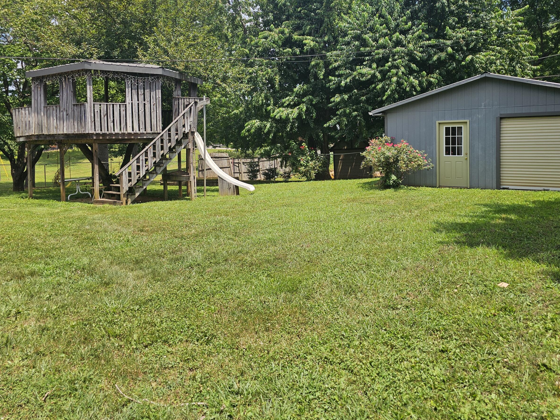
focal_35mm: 29
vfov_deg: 47.8
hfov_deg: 61.4
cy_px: 158
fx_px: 469
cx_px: 320
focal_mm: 6.3
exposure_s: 1/575
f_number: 1.7
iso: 10
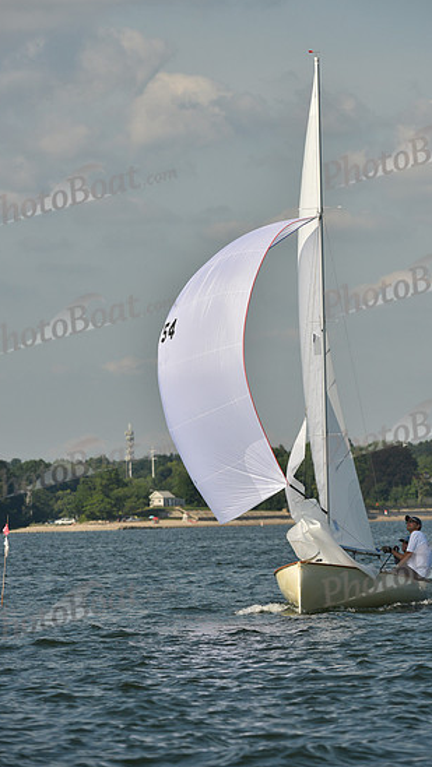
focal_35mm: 288
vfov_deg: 7.5
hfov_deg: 4.2
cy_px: 376
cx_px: 250
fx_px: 5862
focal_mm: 260
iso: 250
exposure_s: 1/1250
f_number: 8
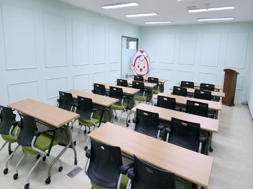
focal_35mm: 23
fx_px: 168
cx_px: 126
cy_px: 94
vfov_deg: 58.9
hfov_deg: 73.9
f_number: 1.8
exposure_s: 1/357
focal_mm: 5.4
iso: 32
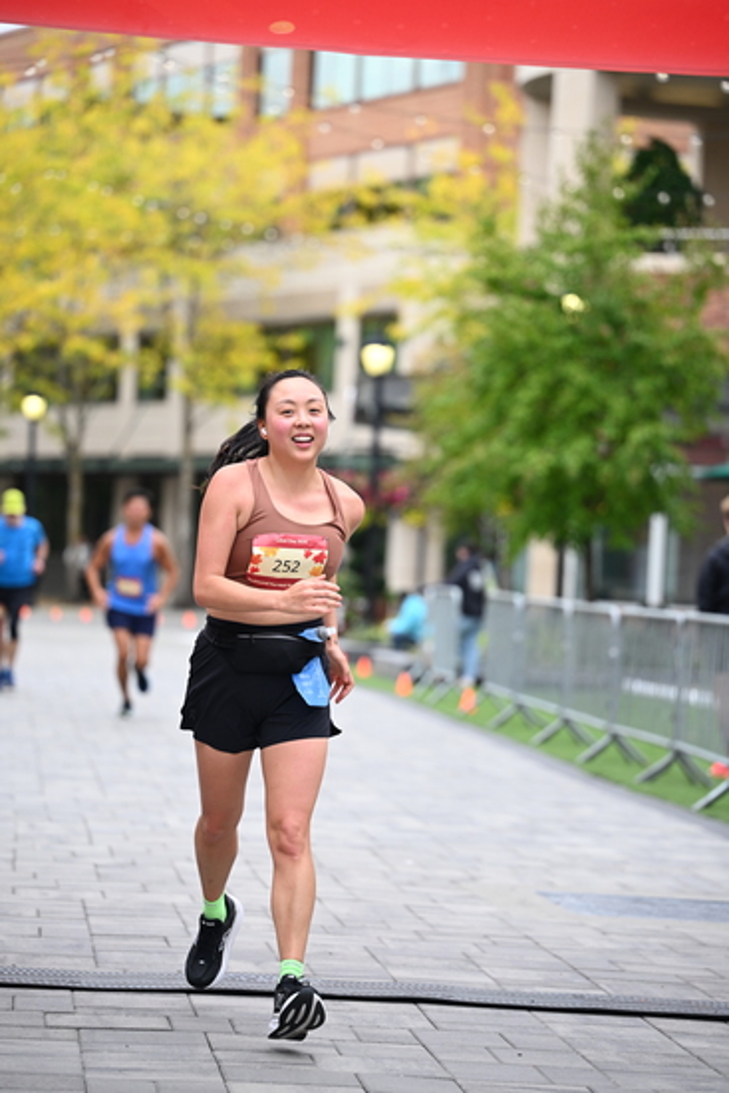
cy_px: 546
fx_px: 3642
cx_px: 364
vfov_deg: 17.1
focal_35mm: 120
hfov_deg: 11.4
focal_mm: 120
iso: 640
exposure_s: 1/1600
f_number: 2.8
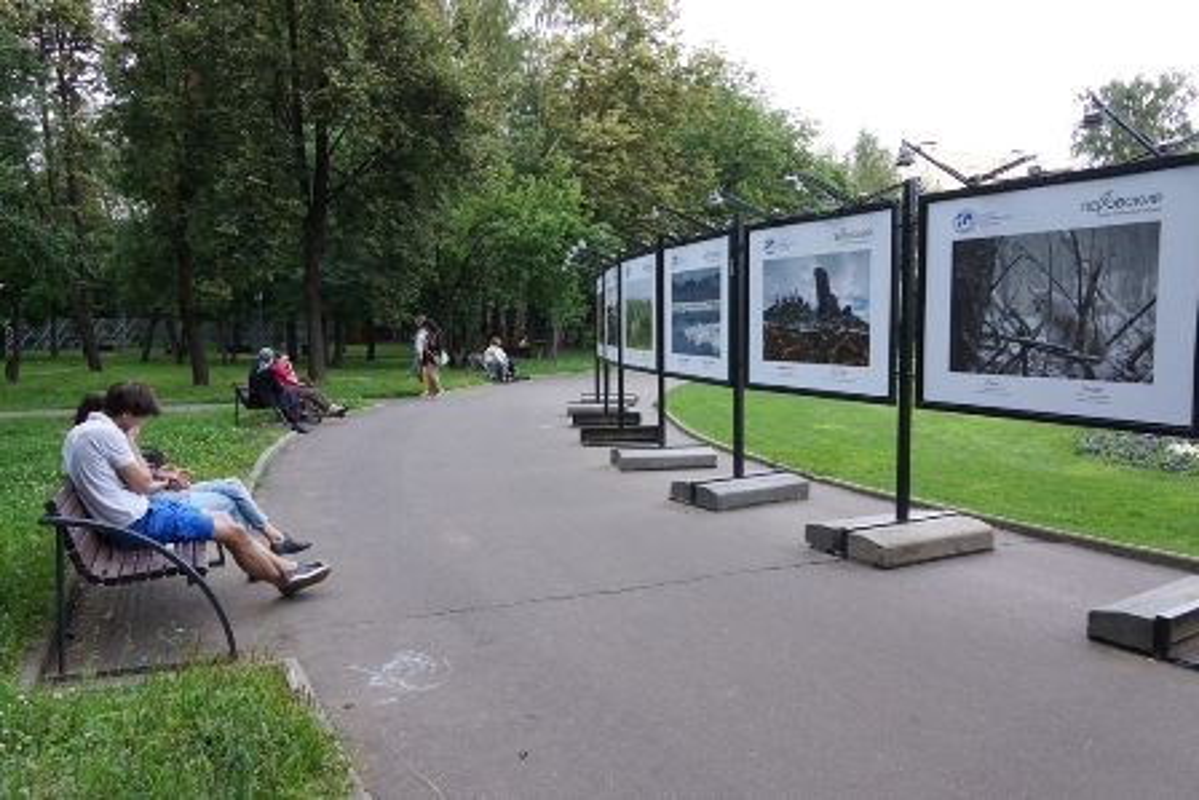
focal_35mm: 27
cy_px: 400
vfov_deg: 48.0
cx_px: 600
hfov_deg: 67.4
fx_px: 899
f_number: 5.6
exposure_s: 1/125
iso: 1250
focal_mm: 18
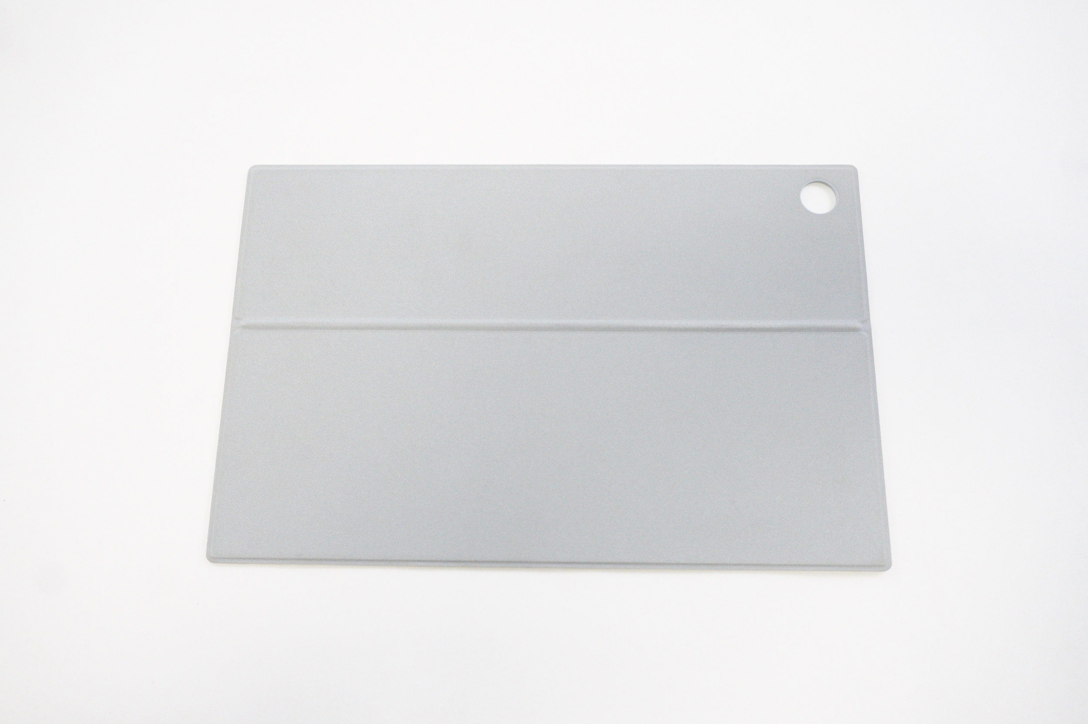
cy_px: 362
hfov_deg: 62.0
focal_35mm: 30
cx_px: 544
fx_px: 906
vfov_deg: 43.5
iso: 4000
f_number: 5.6
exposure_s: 1/125
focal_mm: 20
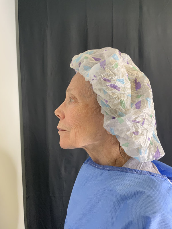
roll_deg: +0.8
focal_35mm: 29
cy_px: 114
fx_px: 192
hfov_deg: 48.2
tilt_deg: -4.1
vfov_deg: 61.7
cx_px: 86
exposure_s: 1/60
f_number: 1.8
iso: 80
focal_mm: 3
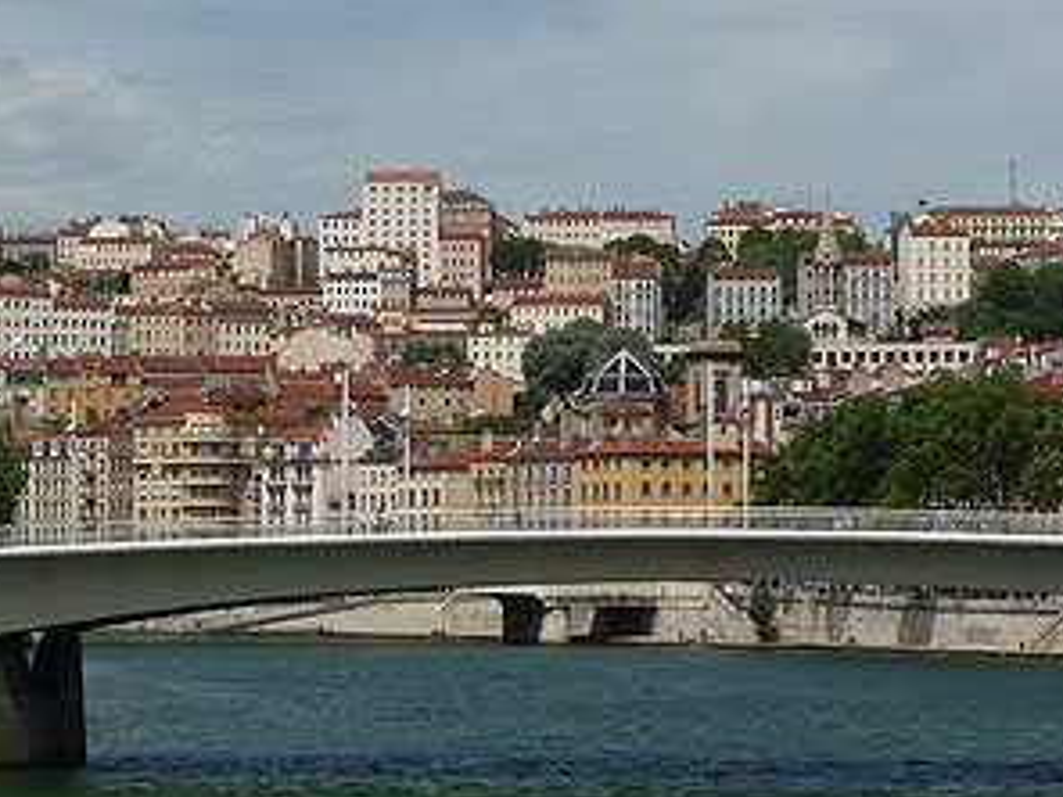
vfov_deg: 9.8
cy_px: 359
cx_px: 435
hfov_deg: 13.0
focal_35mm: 152
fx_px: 4668
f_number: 6.3
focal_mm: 9.9
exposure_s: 1/800
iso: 100
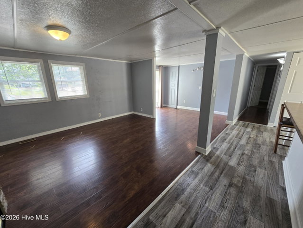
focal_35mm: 13
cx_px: 152
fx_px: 114
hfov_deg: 106.1
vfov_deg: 90.0
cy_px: 114
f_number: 2.2
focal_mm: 2.2
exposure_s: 1/60
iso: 100
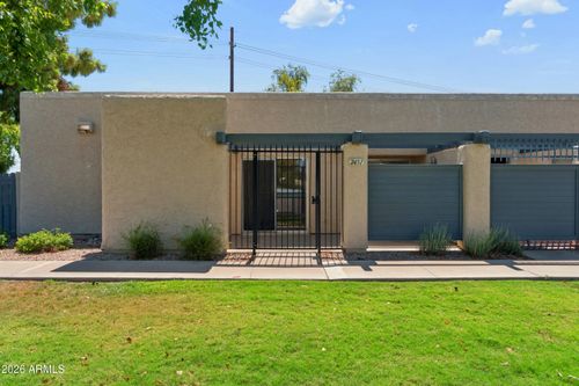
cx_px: 290
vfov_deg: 50.4
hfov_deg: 70.5
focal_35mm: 26
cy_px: 193
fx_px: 410
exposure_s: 1/250
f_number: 8
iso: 100
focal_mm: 17
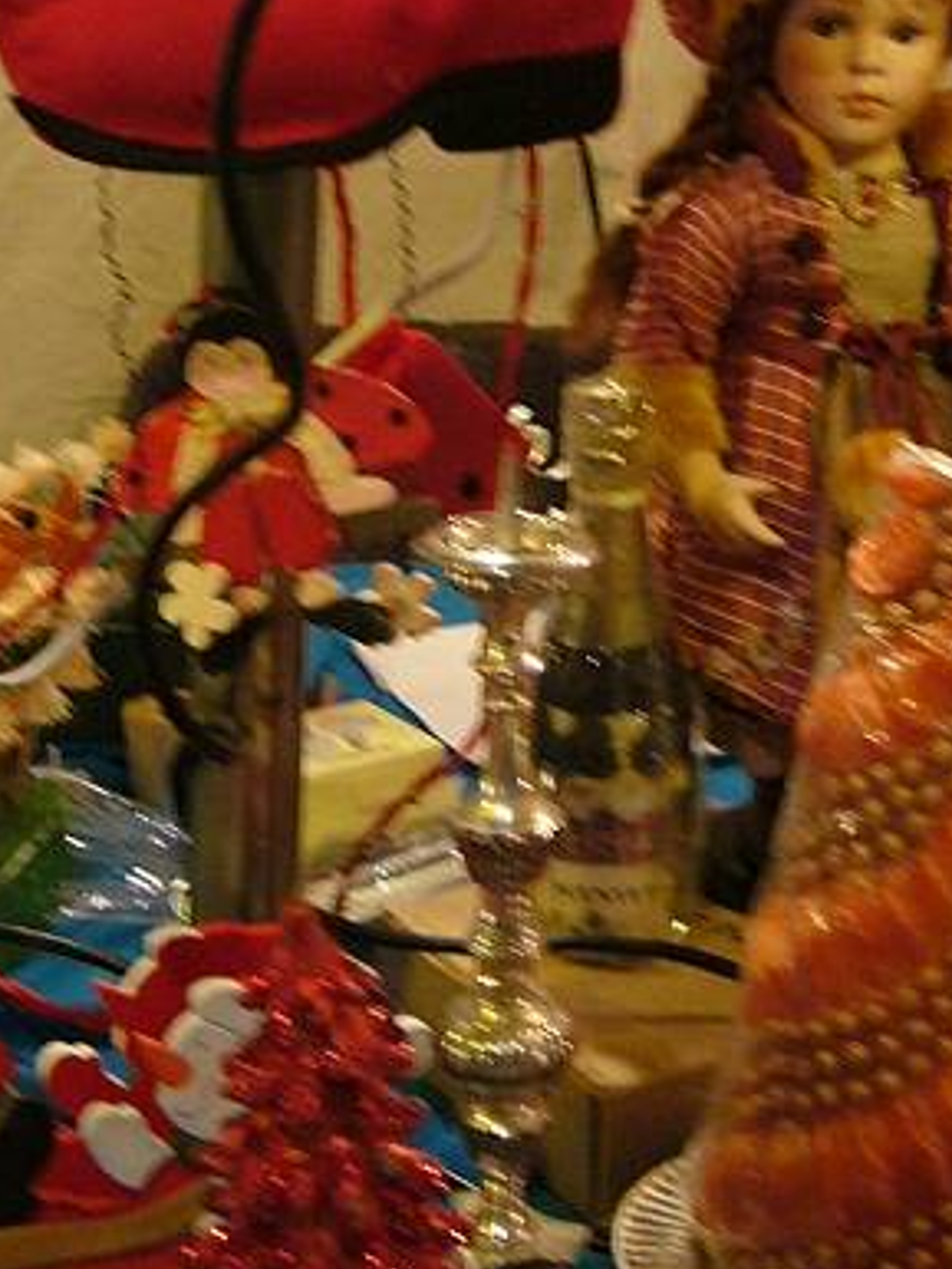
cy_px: 536
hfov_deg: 19.8
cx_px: 656
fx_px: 2712
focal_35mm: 74
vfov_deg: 26.3
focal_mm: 5.8
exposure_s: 1/8
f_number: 2.8
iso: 200
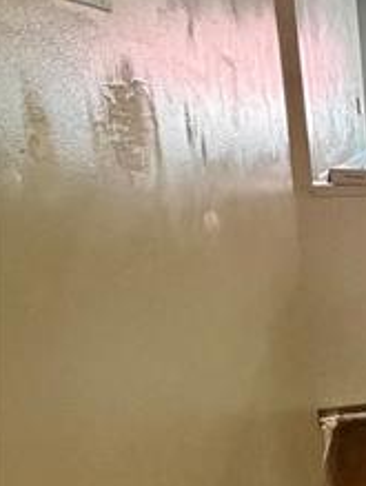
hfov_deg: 21.5
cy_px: 291
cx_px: 628
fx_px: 689
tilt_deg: -14.6
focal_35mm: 49
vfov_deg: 38.7
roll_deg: -1.0
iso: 500
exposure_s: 1/60
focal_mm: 2.22
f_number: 2.2
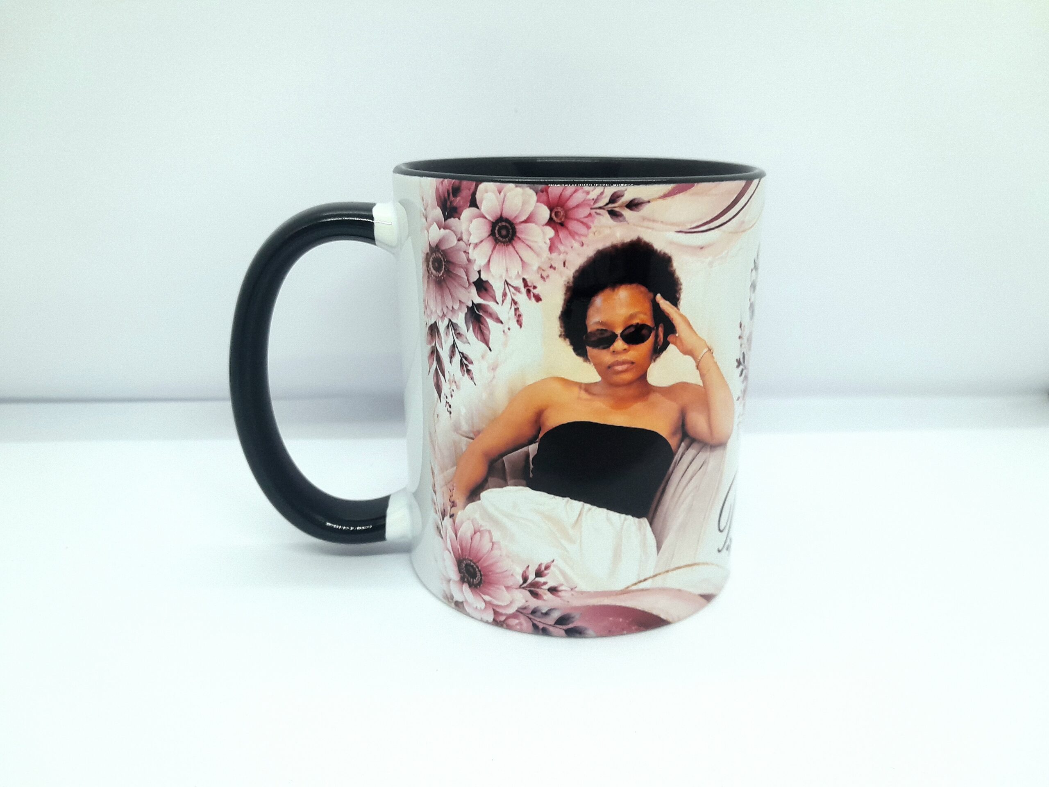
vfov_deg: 51.4
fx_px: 818
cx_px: 524
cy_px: 394
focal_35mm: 27
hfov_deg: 65.3
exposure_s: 1/50
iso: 125
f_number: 1.8
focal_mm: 4
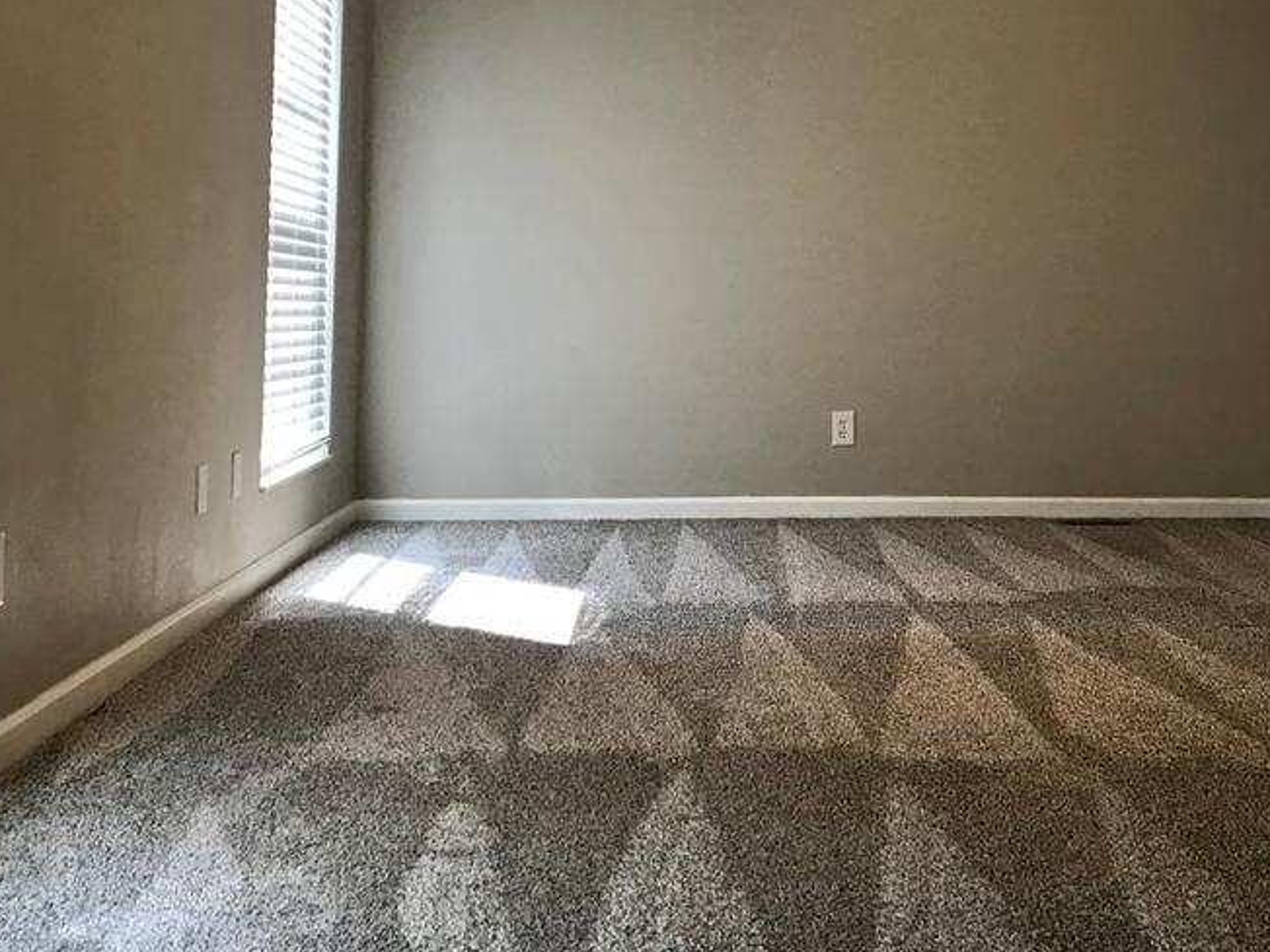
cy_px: 241
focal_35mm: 44
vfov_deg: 32.3
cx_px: 882
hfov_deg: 42.2
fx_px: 1614
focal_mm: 3.99
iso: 25
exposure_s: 1/40
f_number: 1.8
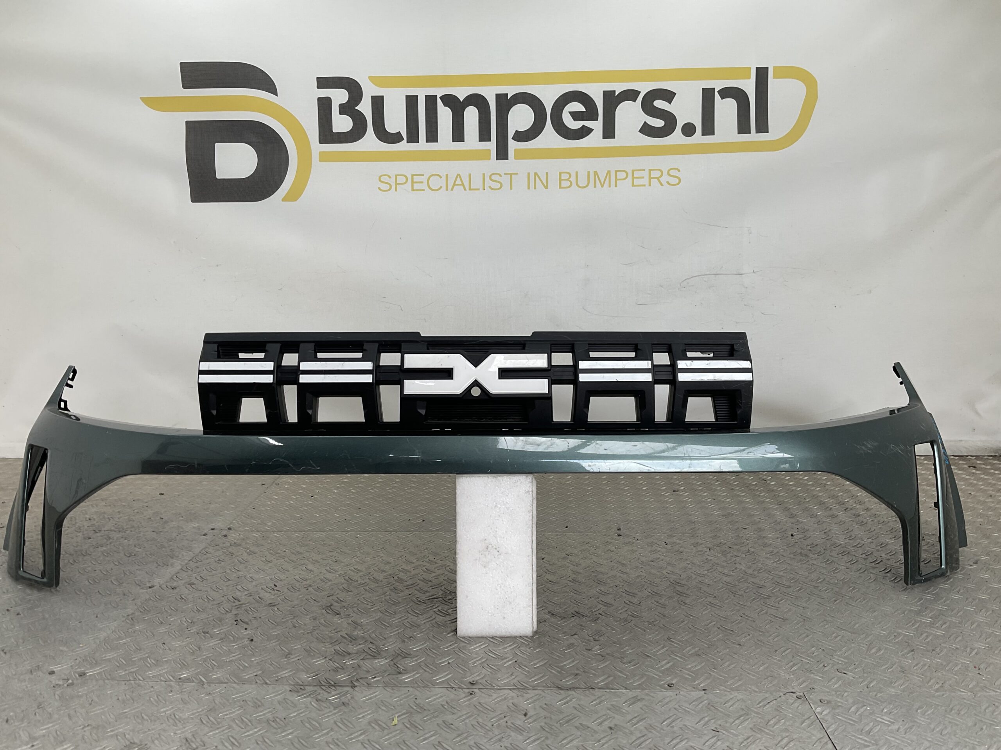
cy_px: 375
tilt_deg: -10.1
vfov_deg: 48.2
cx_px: 500
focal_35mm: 29
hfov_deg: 61.7
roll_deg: +0.0
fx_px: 839
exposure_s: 1/192
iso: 16
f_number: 1.8
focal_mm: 3
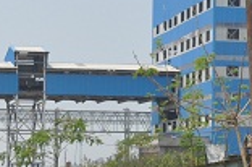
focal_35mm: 154
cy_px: 243
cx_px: 36
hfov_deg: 13.3
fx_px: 1075
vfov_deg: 8.7
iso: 320
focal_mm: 24
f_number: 11
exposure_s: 1/500
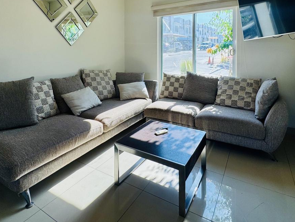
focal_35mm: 22
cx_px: 143
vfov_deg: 57.9
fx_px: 188
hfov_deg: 76.4
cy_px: 55
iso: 40
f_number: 2.2
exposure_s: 1/257
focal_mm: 2.22
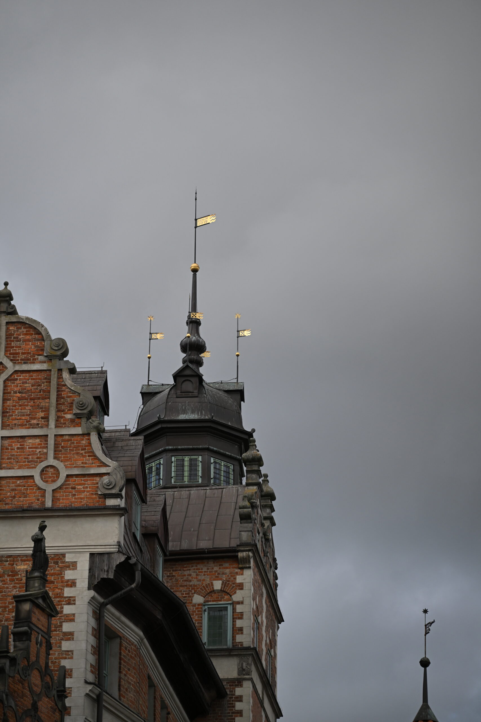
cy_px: 361
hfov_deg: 11.4
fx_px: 2404
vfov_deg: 17.1
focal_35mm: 120
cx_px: 240
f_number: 4
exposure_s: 1/2500
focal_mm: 120
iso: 400
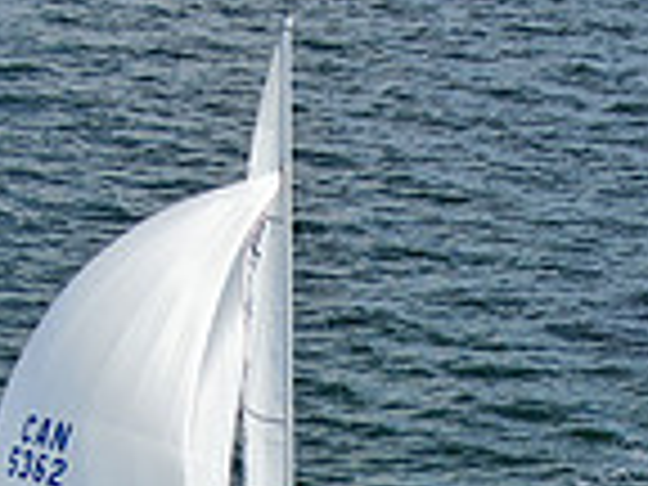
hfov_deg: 10.2
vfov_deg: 7.4
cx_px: 468
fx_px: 3632
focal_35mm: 194
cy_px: 916
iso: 100
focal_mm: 8.6
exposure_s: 1/640
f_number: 3.8
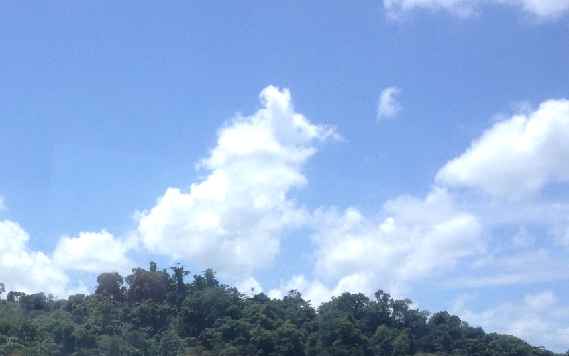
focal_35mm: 70
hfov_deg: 29.0
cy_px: 383
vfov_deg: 18.0
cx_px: 149
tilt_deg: -0.9
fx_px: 1085
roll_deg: -0.1
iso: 50
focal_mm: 4.28
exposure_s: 1/836
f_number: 2.4
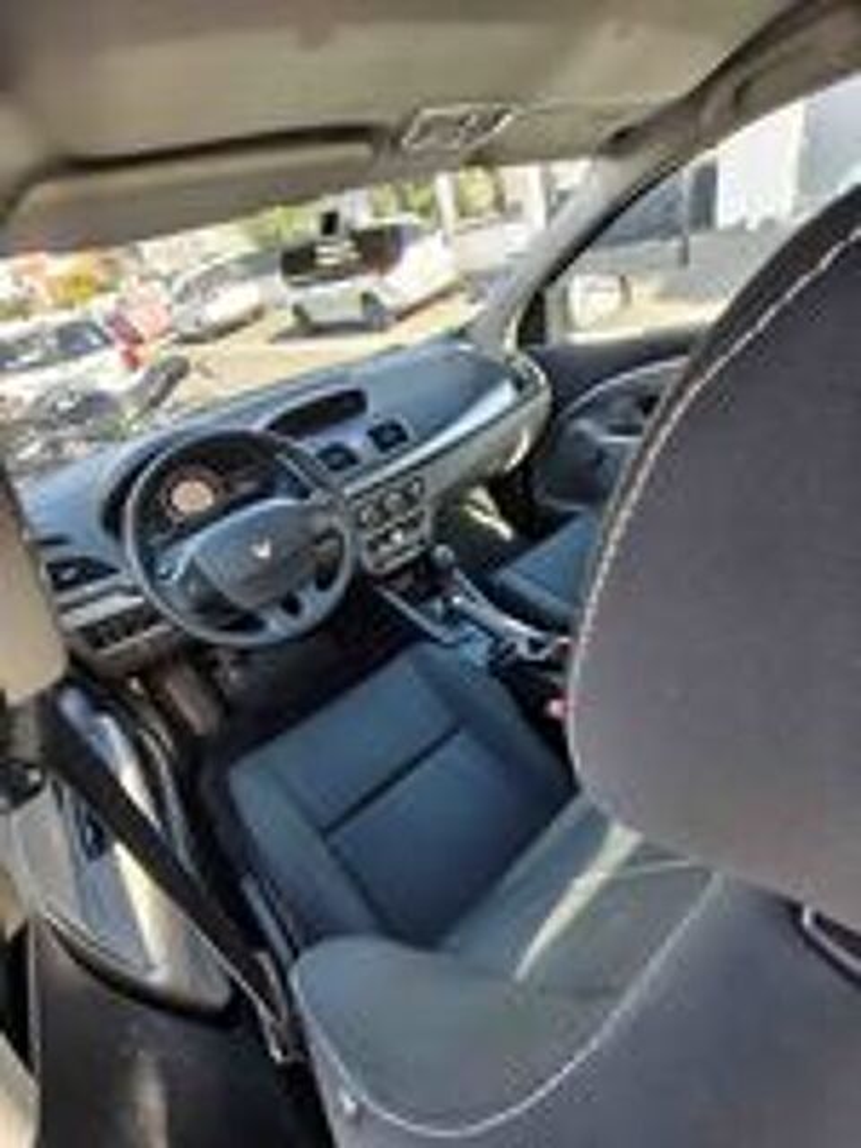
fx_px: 497
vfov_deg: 98.2
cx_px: 430
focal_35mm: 15
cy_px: 574
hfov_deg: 81.7
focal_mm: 1.67
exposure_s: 1/83
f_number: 2.2
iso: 320
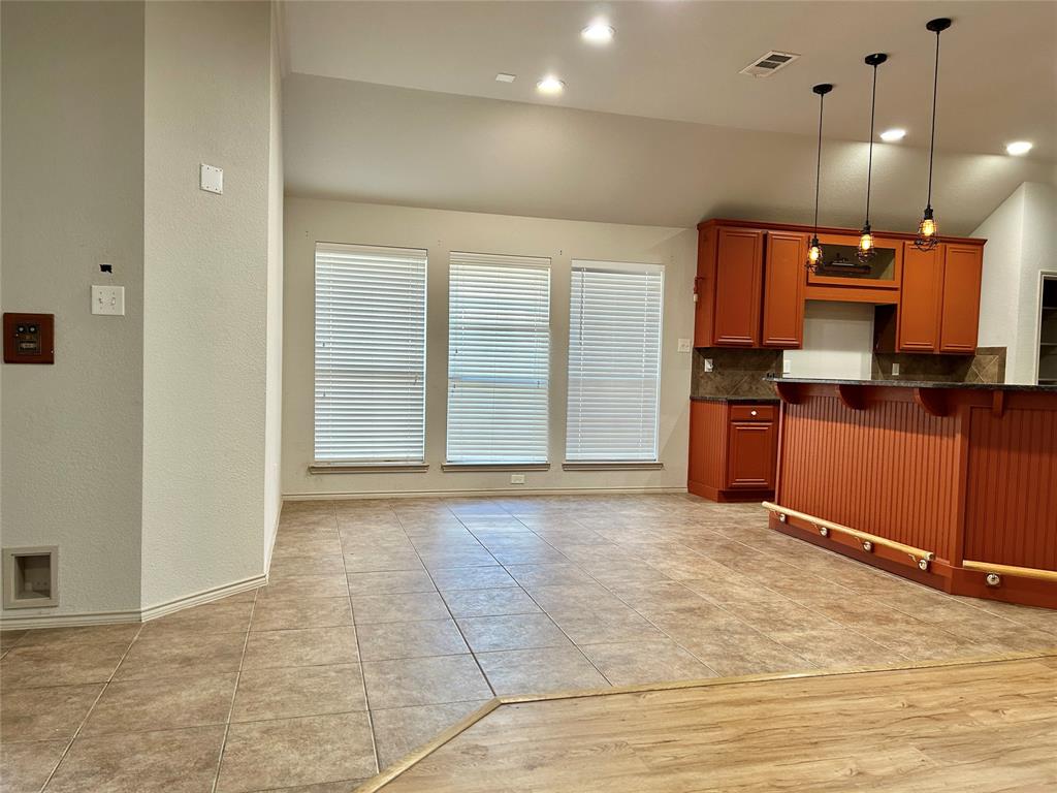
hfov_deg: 67.3
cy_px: 396
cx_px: 528
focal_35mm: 26
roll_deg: -1.0
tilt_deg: -2.6
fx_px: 794
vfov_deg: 53.1
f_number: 1.5
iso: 160
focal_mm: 5.7
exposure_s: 1/60
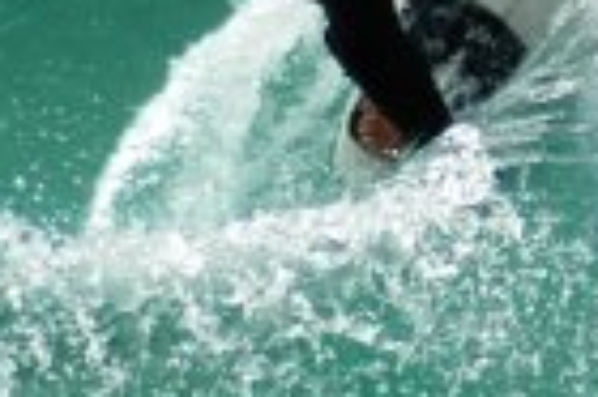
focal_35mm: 1928
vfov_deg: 0.7
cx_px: 372
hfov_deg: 1.1
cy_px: -77
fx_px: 31989
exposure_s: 1/1000
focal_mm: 300
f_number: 5.6
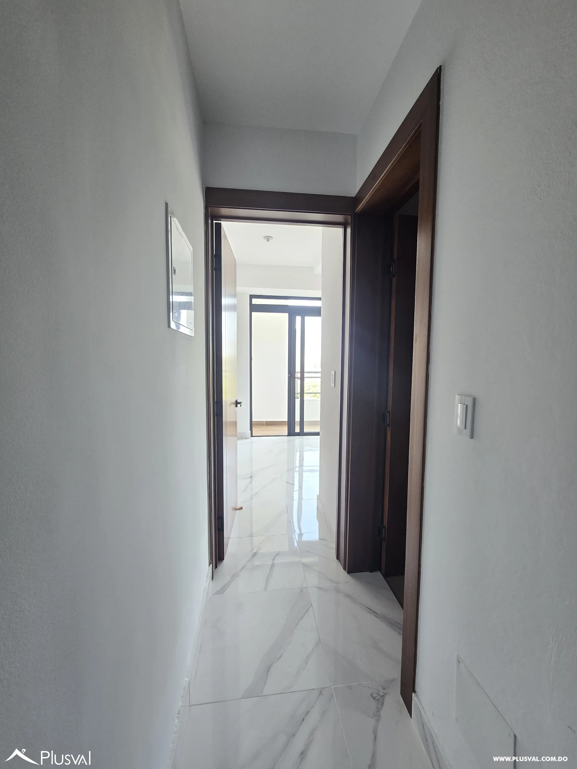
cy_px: 384
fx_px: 289
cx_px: 288
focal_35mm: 13
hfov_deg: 89.9
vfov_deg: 106.2
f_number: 2.2
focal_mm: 2.2
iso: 160
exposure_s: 1/60
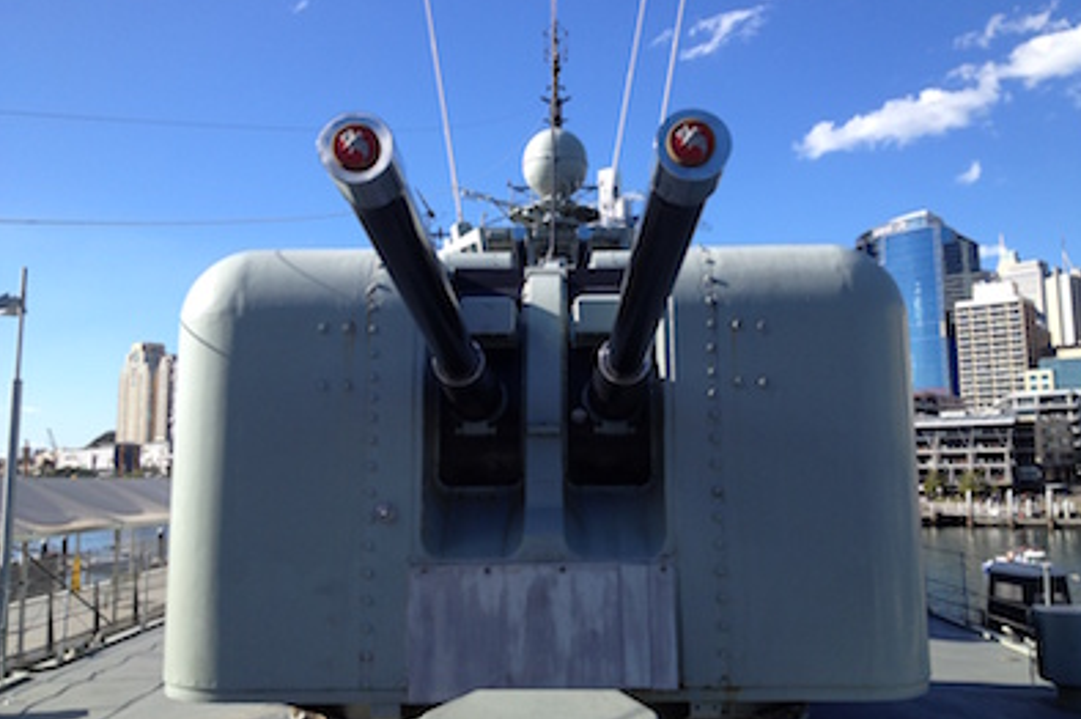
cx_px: 546
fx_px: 1110
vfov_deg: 35.9
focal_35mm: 37
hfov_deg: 51.9
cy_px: 327
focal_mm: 4.28
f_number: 2.4
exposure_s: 1/1042
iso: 64
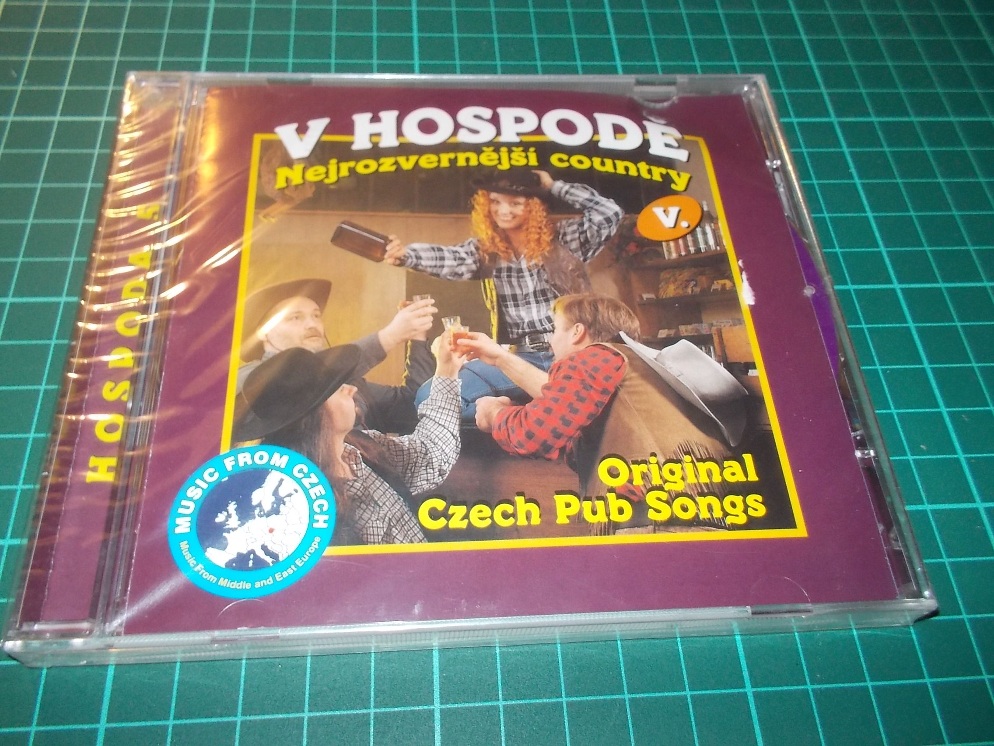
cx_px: 497
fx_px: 833
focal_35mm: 29
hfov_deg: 61.7
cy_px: 373
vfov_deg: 48.2
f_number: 3.3
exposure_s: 1/30
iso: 200
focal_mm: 4.1
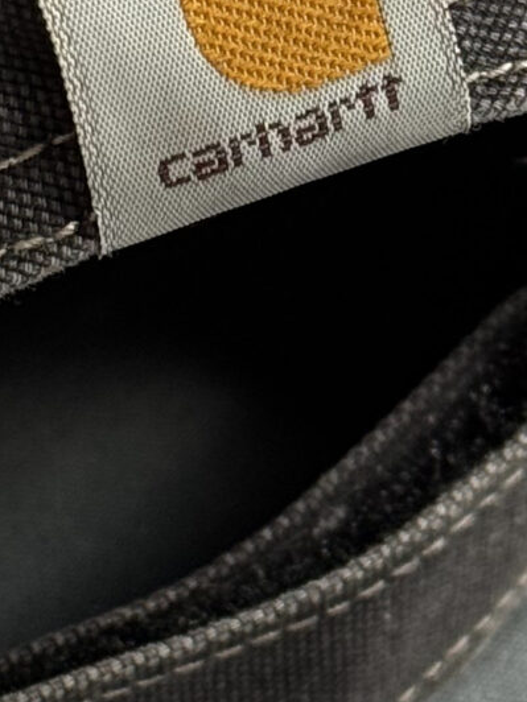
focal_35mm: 231
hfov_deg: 6.4
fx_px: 4689
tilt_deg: -39.1
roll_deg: +4.8
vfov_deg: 8.6
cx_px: 62
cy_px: 133
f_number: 1.78
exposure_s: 1/60
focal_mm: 6.76
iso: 160
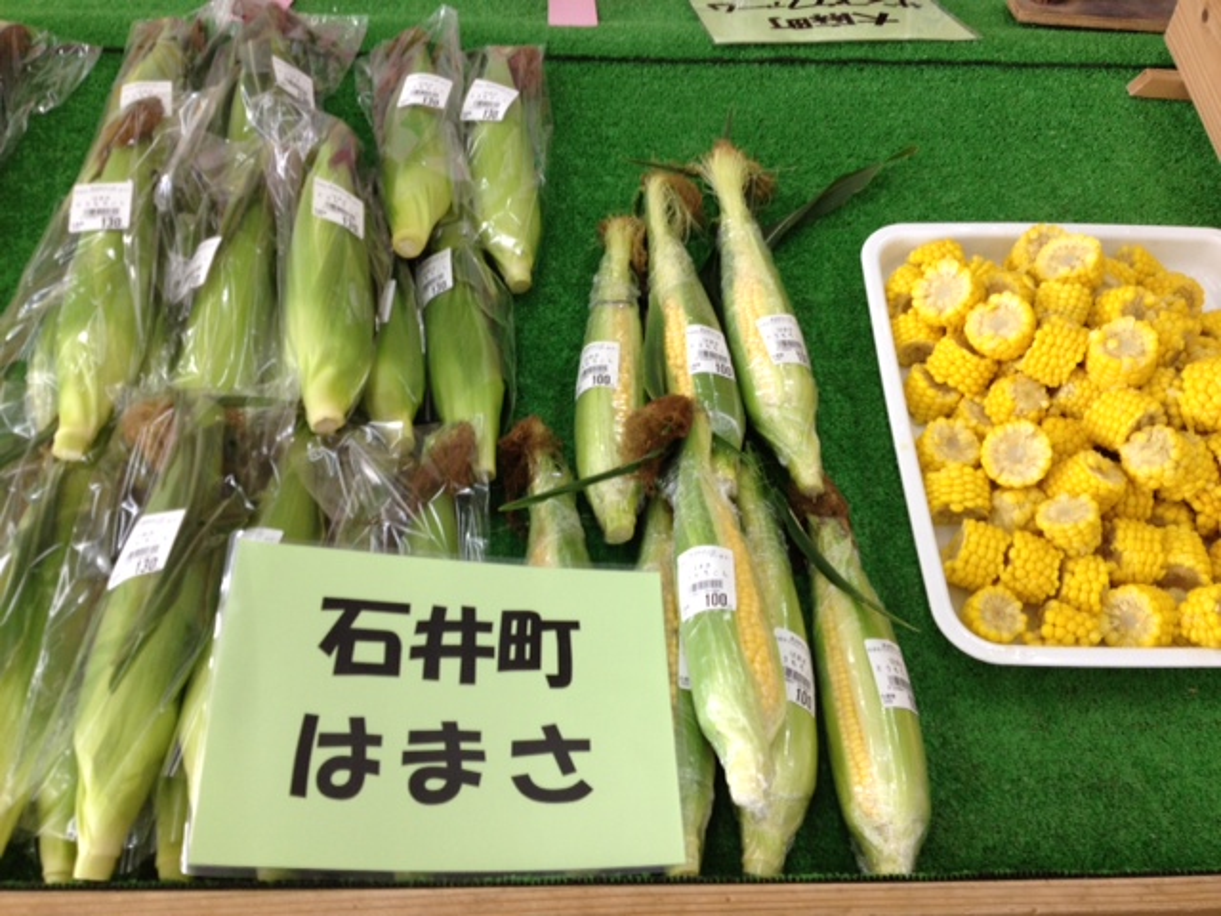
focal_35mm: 35
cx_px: 610
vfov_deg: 40.7
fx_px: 1235
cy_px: 458
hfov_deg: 52.6
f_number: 2.4
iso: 80
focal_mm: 4.28
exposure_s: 1/40
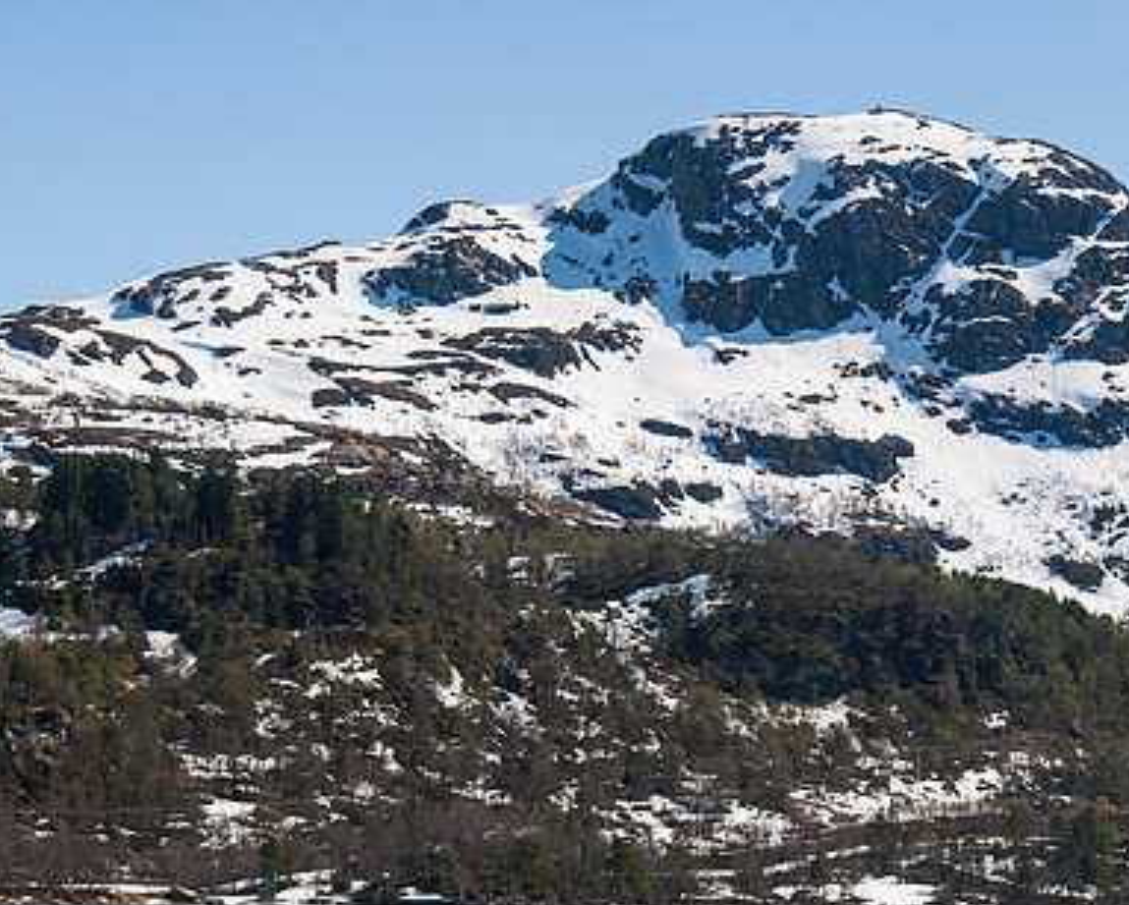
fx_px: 4280
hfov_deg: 15.0
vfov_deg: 12.1
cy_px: 569
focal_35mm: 128
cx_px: 819
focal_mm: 60
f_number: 8
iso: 100
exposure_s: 1/400
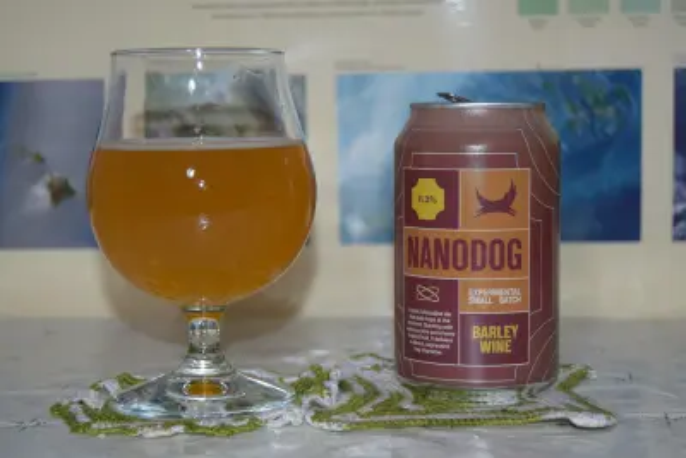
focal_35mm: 75
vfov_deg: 18.2
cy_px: 229
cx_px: 343
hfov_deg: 27.0
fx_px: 1430
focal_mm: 50
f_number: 5.6
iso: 450
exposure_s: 1/60
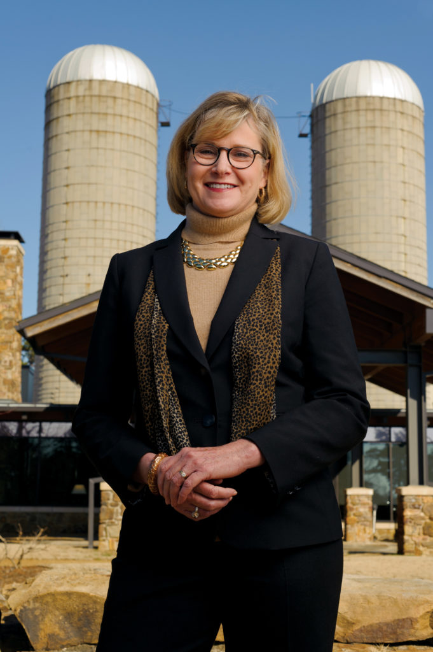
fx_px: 904
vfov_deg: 39.6
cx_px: 216
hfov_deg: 26.9
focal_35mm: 50
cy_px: 326
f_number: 10
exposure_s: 1/250
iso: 200
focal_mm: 50
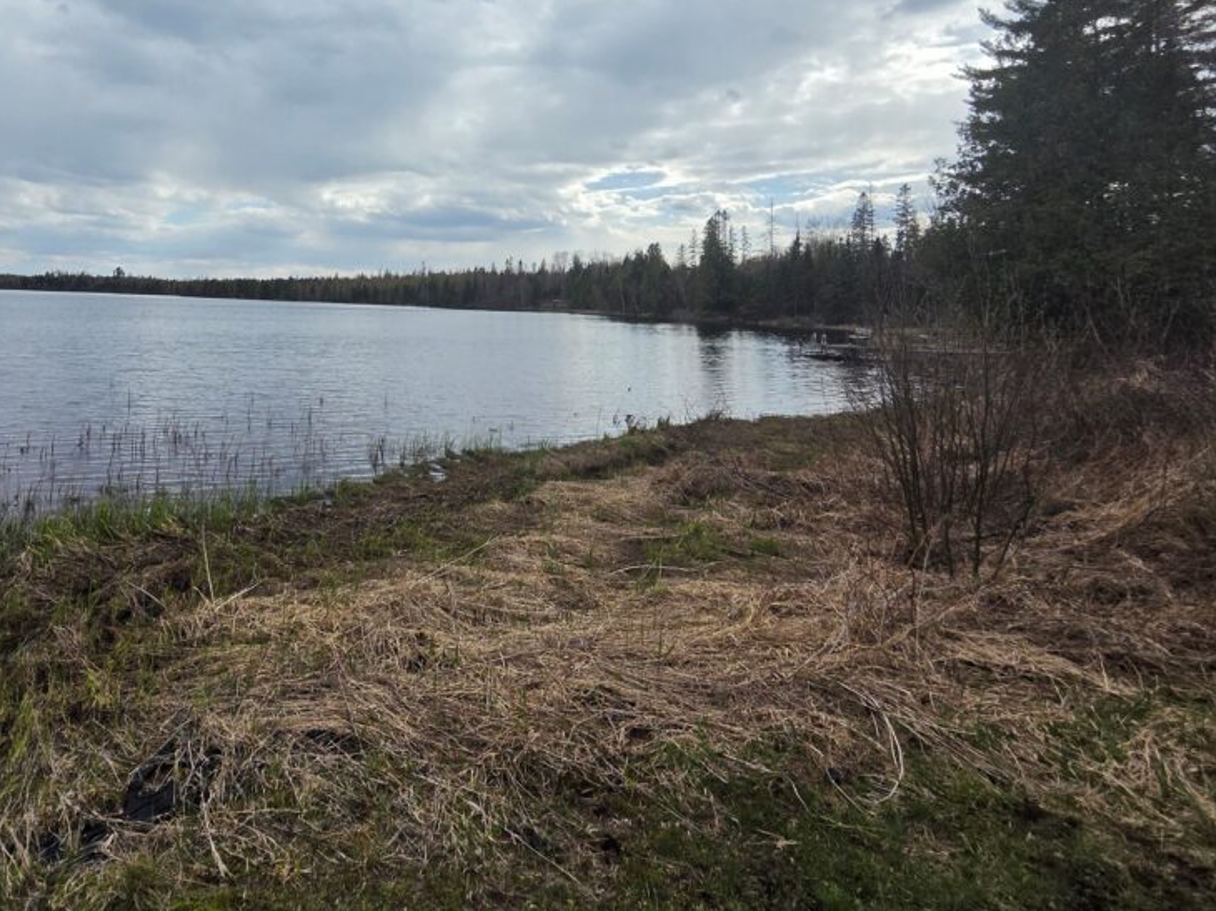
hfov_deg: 81.3
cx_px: 389
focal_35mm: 19
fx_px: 667
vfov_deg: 65.6
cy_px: 261
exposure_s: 1/4326
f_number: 2.2
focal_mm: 2.2
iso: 100
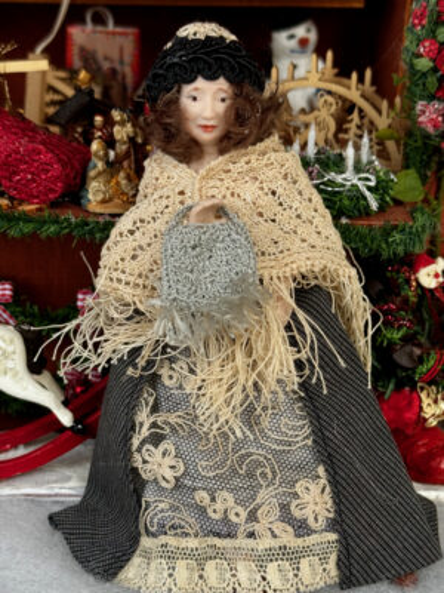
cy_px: 296
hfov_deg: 30.3
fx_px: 821
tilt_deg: -22.8
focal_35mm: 48
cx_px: 222
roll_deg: -1.0
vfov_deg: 39.7
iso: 64
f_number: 1.78
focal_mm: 6.76
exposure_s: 1/351
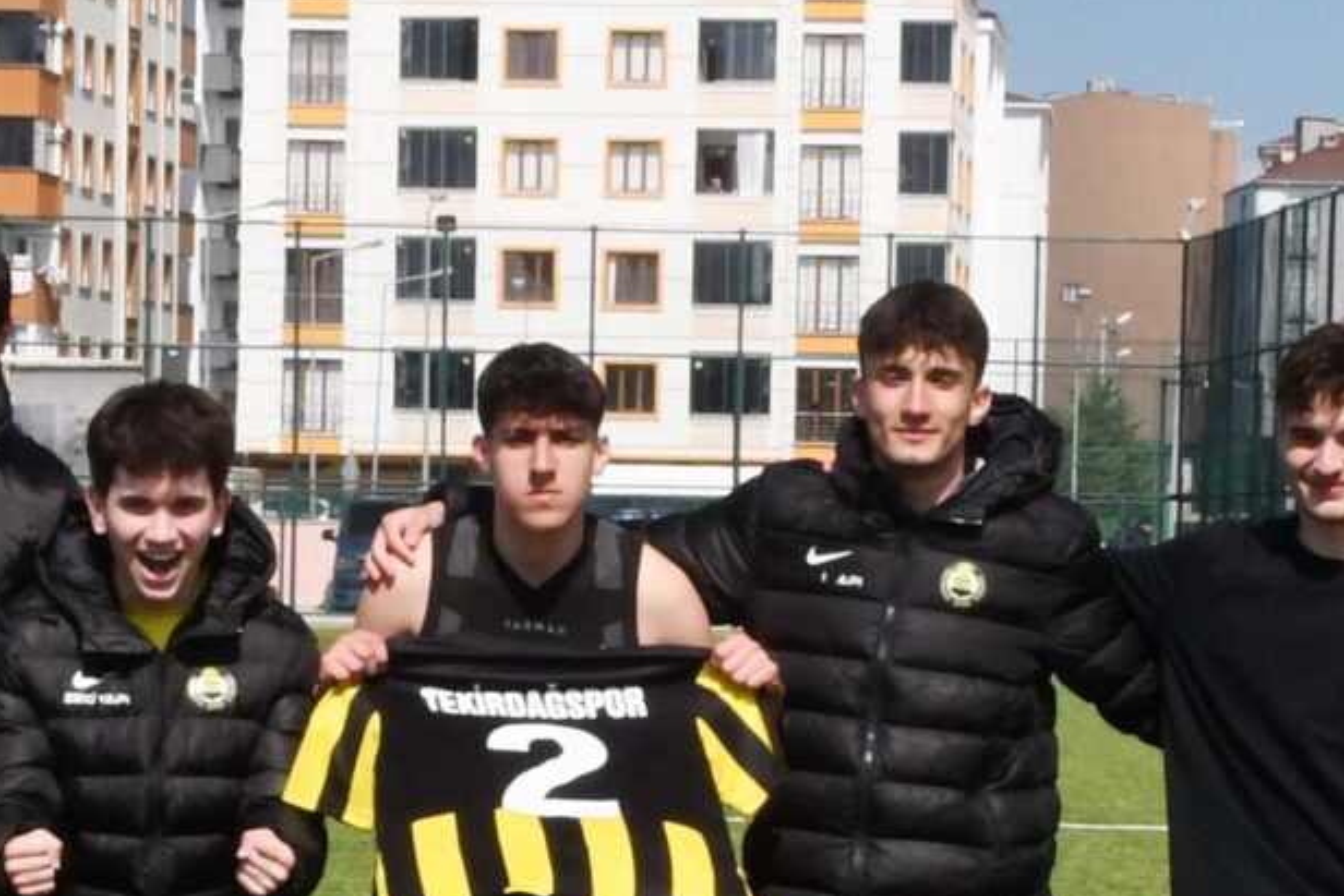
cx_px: 650
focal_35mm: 162
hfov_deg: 12.7
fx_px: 6049
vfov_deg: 8.4
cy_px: 1010
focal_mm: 26
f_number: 25
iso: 1000
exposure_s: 1/250
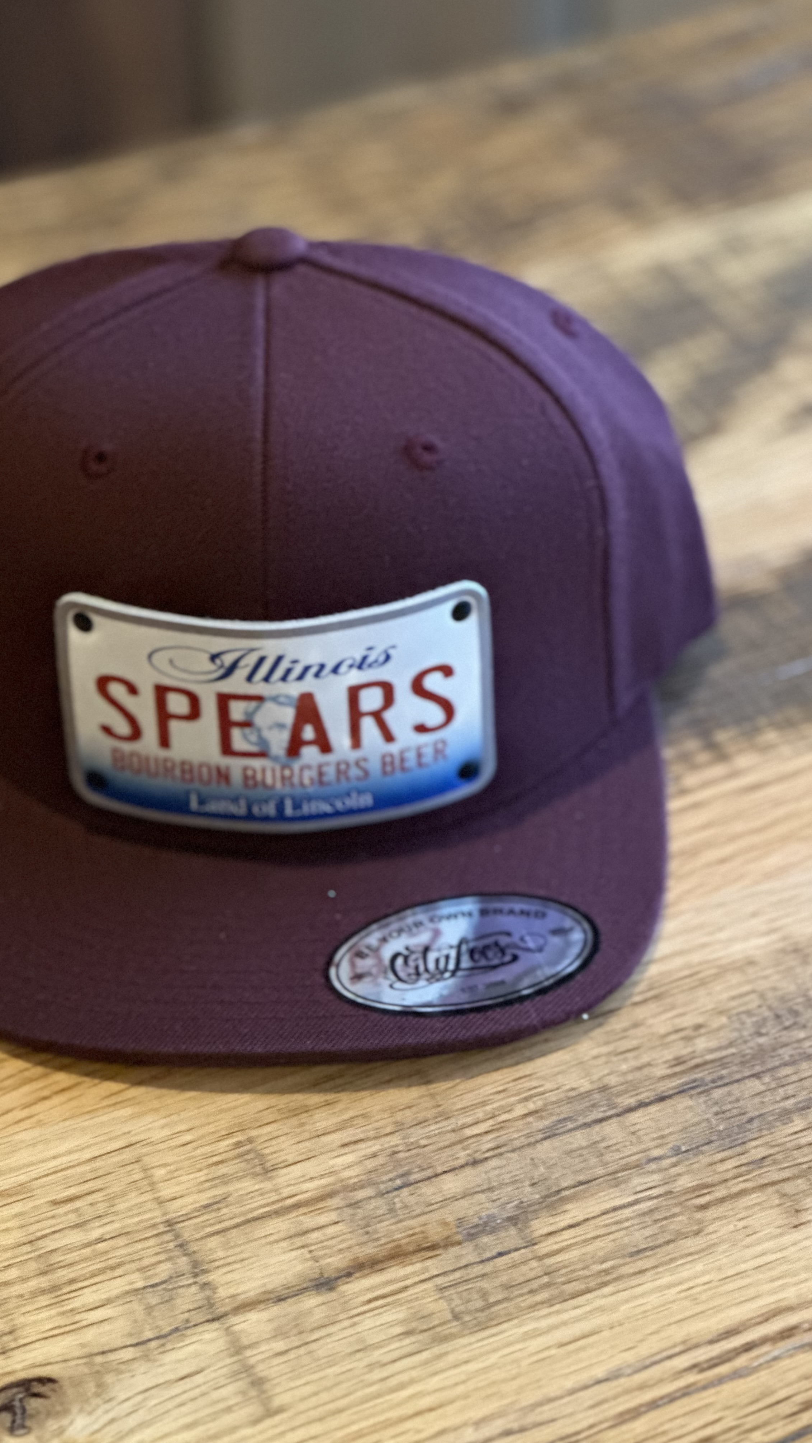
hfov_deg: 14.4
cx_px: 273
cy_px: 722
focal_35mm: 84
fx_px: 3215
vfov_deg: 25.3
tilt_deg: -37.2
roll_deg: +2.2
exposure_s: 1/15
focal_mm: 9
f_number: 2.8
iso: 1000
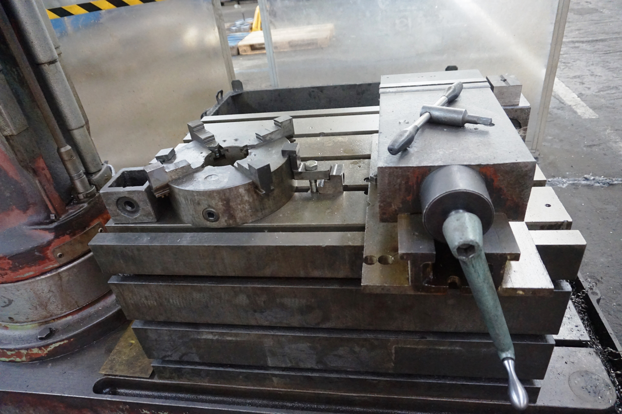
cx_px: 311
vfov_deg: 53.1
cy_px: 207
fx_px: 414
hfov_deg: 73.8
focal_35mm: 24
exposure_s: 1/125
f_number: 3.5
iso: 3200
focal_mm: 16
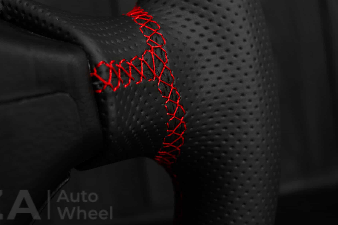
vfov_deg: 18.0
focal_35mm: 76
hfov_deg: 26.7
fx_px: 711
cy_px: 97
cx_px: 152
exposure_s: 1/125
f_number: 6.3
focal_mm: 35
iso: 500
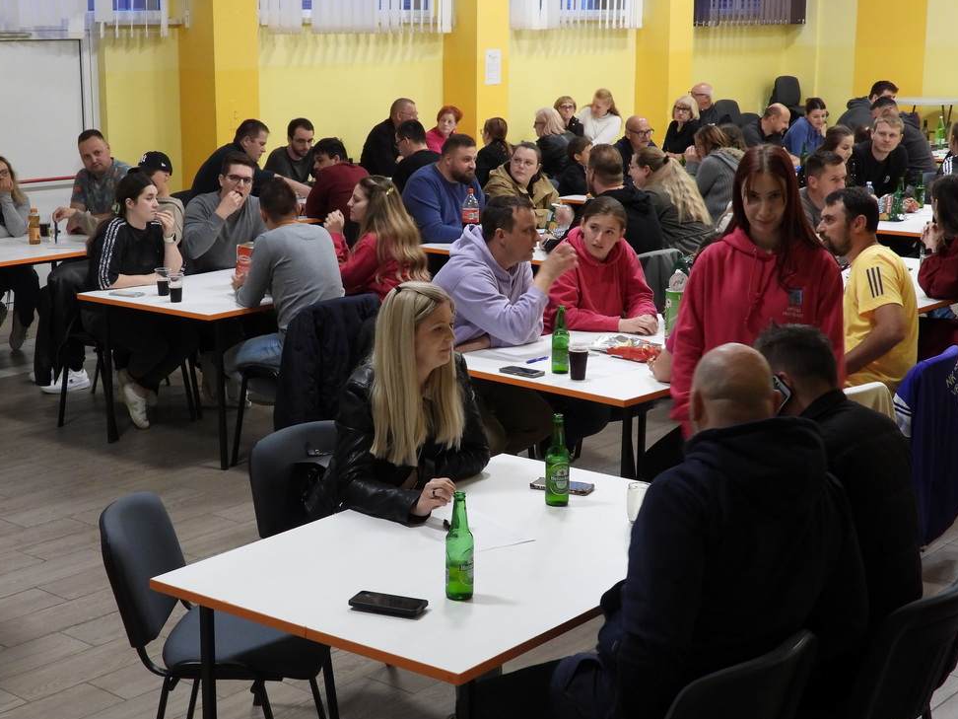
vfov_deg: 25.2
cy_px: 373
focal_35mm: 58
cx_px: 378
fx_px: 1605
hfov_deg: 33.1
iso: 400
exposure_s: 1/25
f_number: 3.2
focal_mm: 8.5
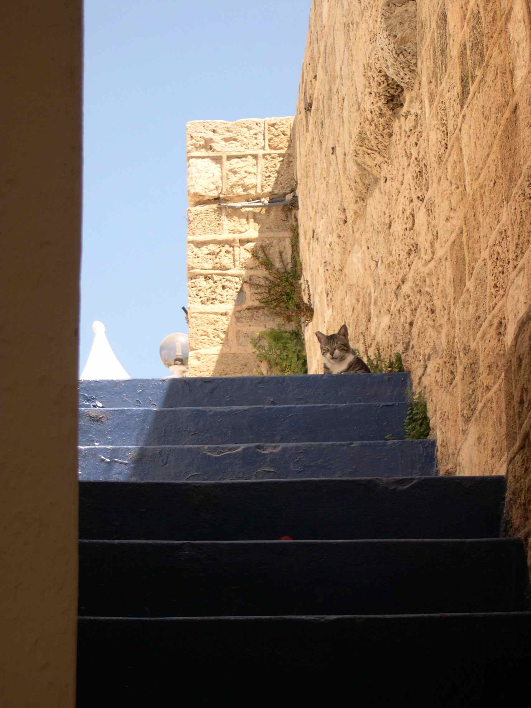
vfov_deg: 17.3
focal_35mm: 114
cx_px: 266
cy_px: 354
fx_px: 2332
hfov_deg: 13.0
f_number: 4.9
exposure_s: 1/237
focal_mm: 24
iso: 100
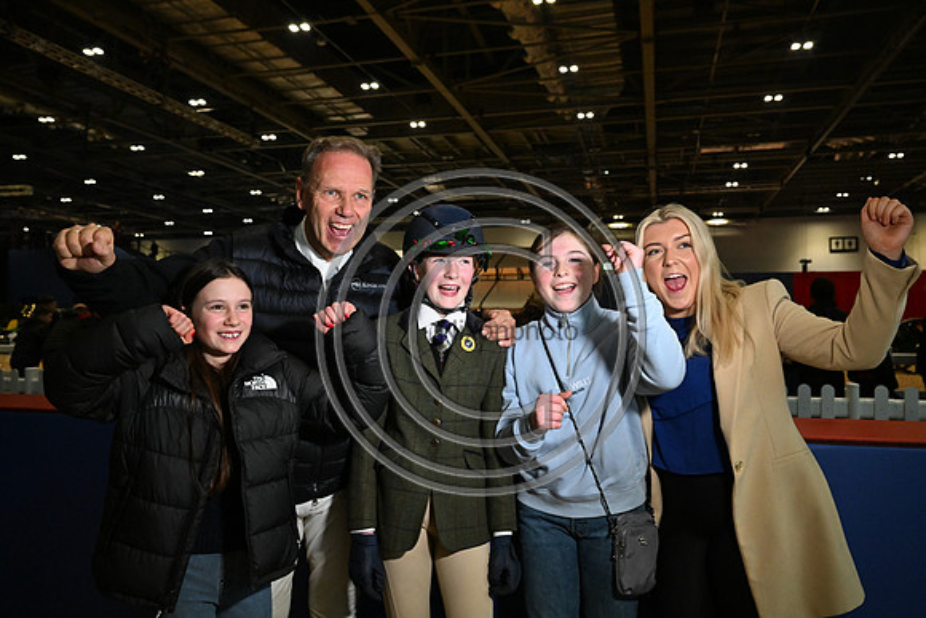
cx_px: 463
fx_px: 746
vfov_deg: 45.0
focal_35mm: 29
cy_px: 309
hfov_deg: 63.6
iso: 6400
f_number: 5
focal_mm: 29
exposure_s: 1/250
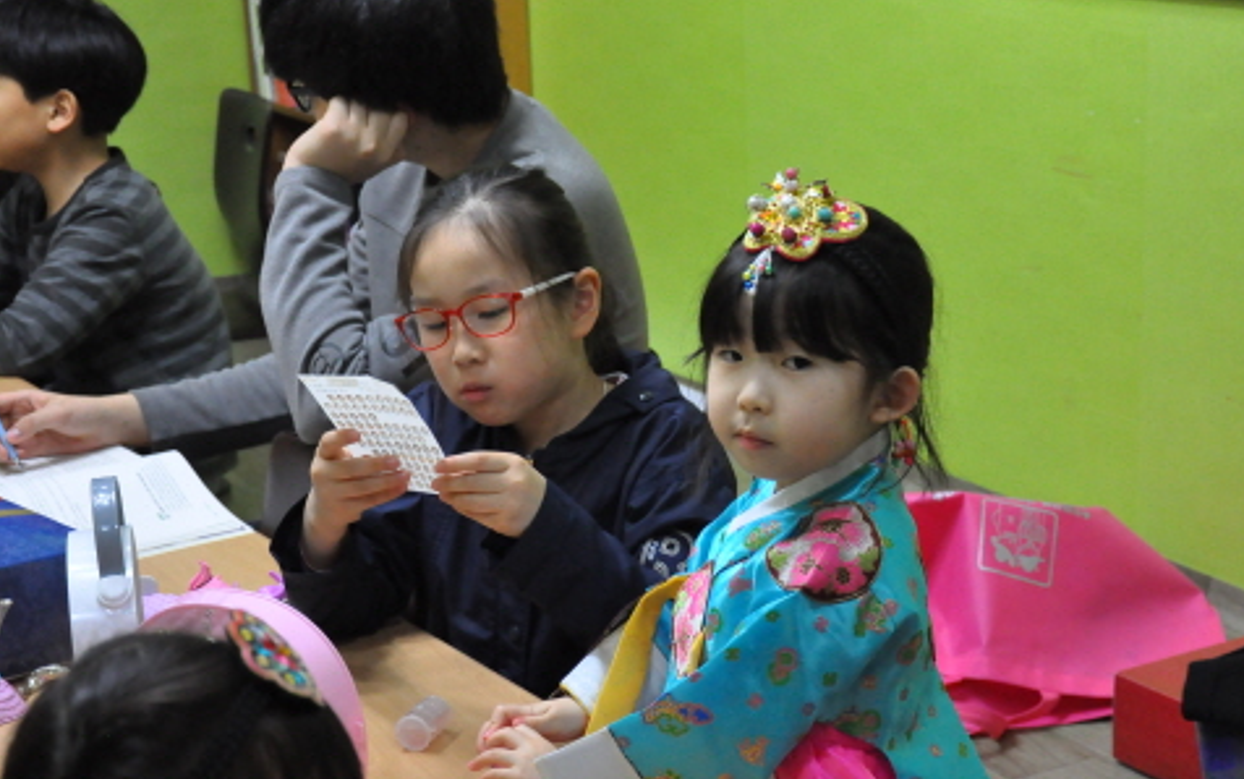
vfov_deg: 16.9
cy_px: 461
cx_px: 740
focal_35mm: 77
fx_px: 2612
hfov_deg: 26.7
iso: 2500
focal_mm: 40
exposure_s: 1/125
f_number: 4.5
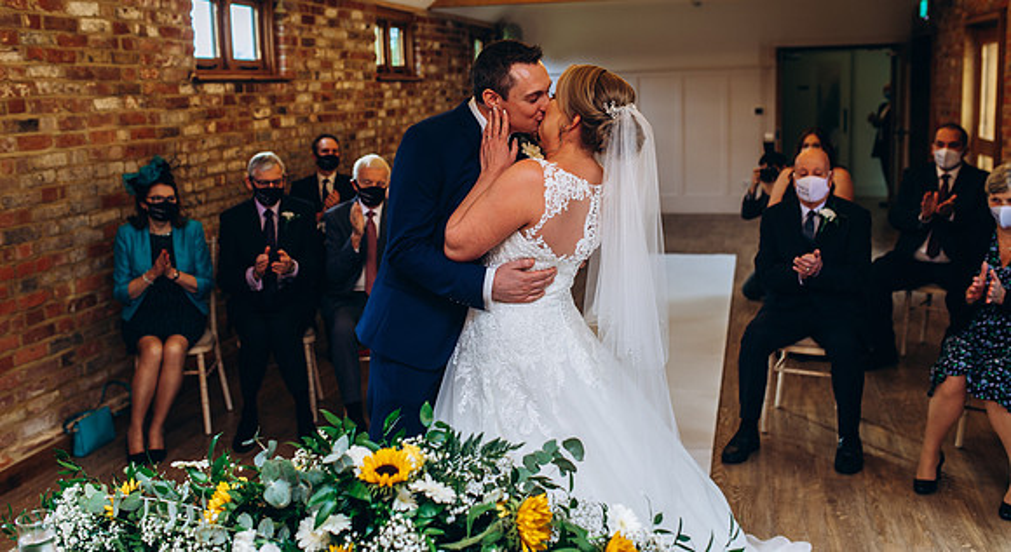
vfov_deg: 31.3
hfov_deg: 54.4
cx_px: 506
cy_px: 216
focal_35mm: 37
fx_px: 983
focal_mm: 35
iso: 200
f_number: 2.8
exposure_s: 1/100
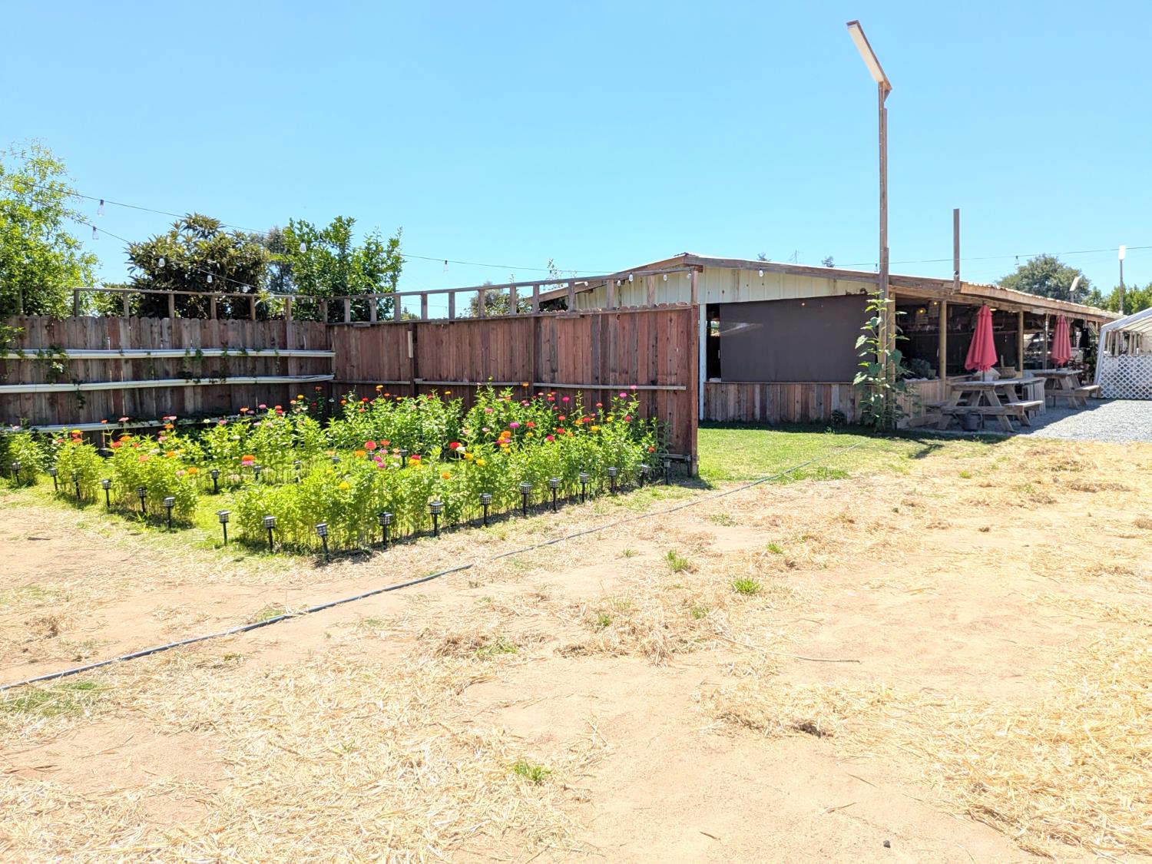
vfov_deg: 56.8
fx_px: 799
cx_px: 576
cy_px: 432
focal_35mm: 24
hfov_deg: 71.6
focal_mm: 4.53
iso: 44
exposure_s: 1/2309
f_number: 1.7
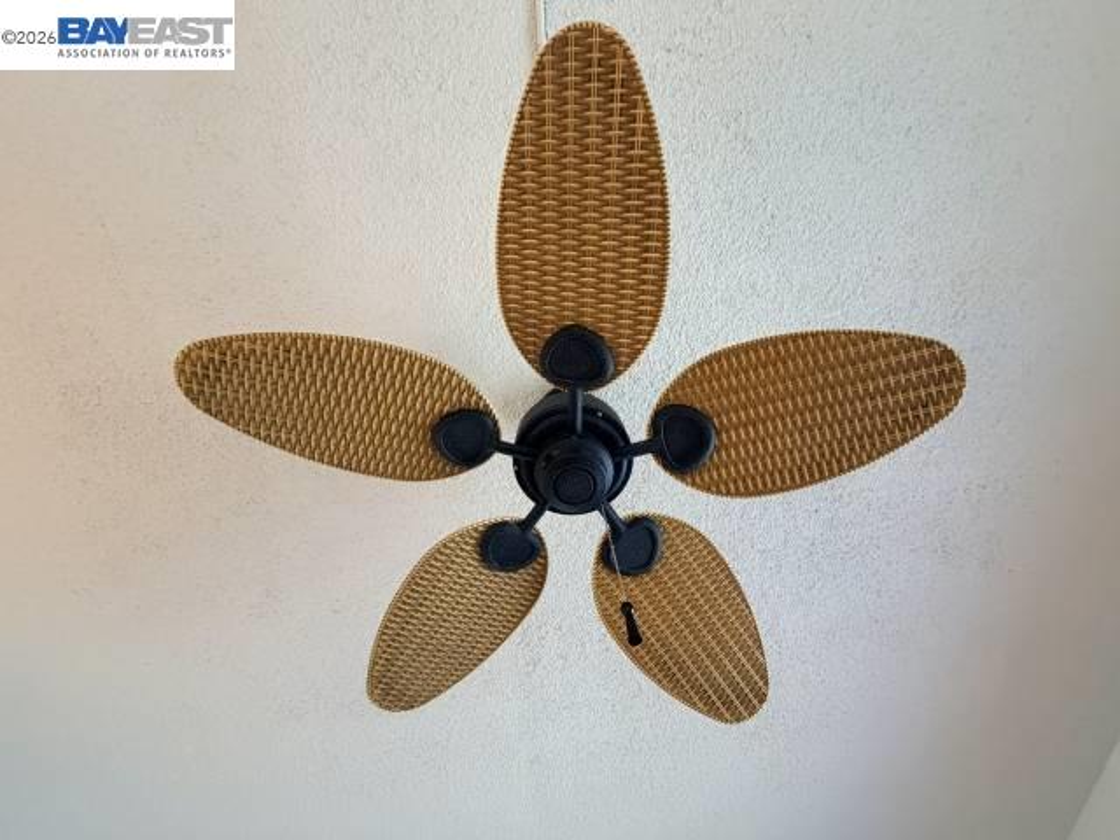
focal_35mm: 14
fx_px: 453
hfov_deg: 102.1
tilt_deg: +70.2
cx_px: 560
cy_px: 420
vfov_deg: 85.7
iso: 500
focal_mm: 2.22
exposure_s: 1/60
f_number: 2.2
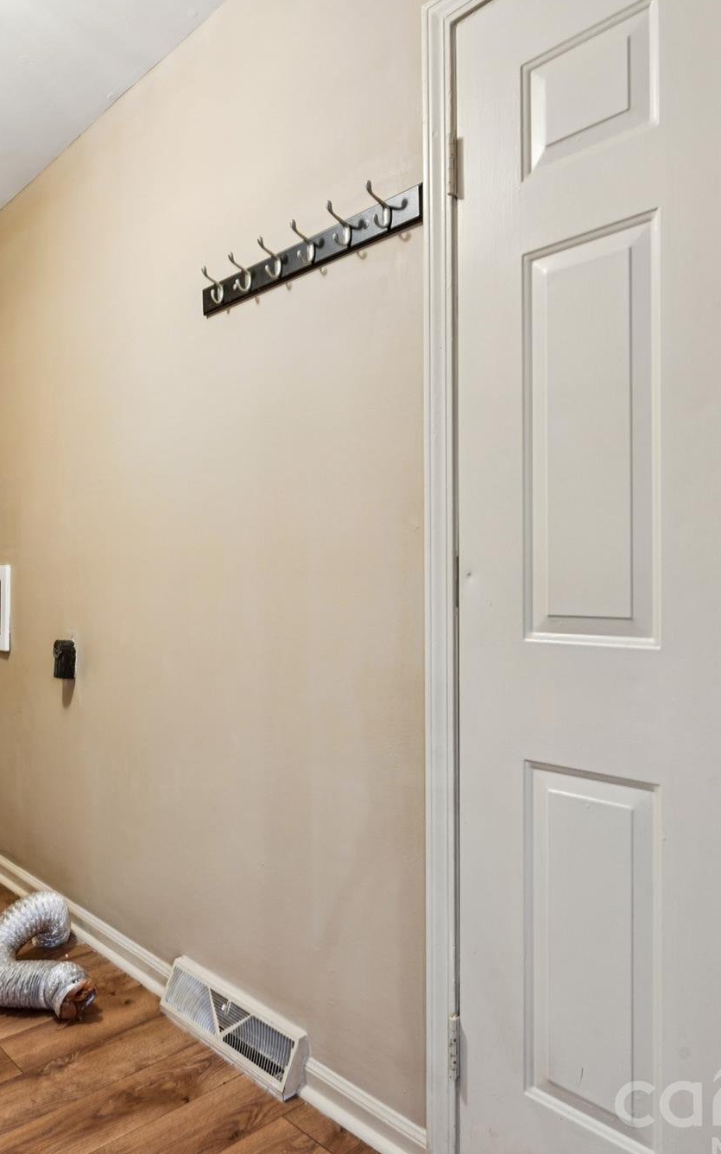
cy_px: 580
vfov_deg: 71.5
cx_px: 250
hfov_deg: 47.8
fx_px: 801
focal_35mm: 25
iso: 200
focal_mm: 16.3
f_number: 13
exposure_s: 1.6
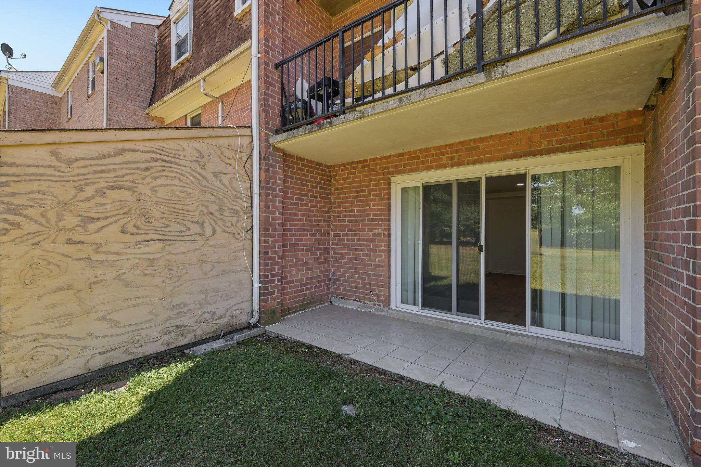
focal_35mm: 15
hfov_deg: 100.4
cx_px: 350
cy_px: 234
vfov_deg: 77.3
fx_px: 292
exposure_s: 1/30
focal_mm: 15
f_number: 8
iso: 100
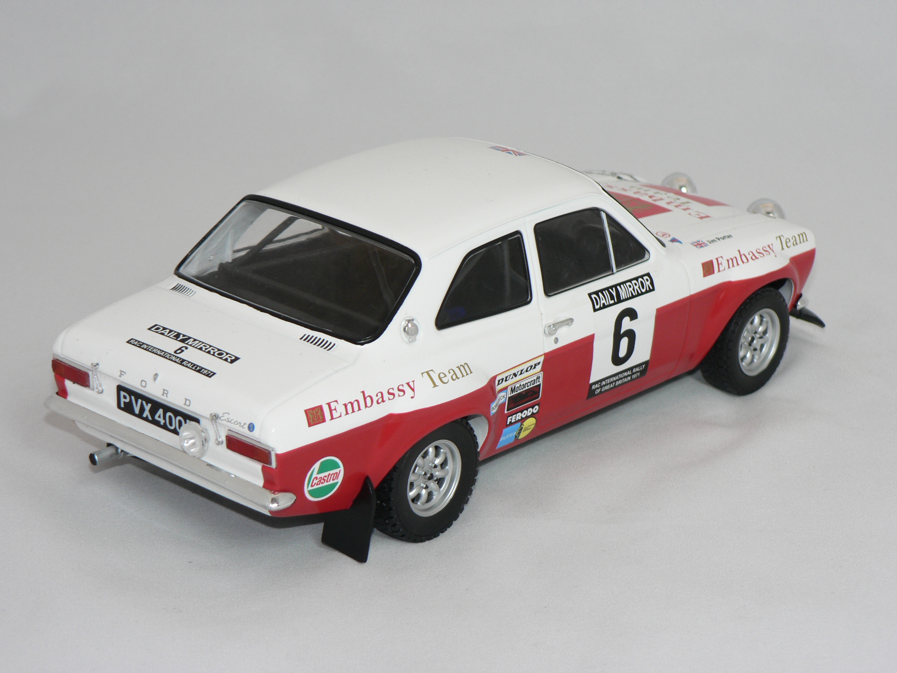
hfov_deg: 21.1
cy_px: 336
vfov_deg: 15.9
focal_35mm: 93
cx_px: 448
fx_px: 2410
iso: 80
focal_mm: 15.5
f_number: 3.2
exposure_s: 1/60
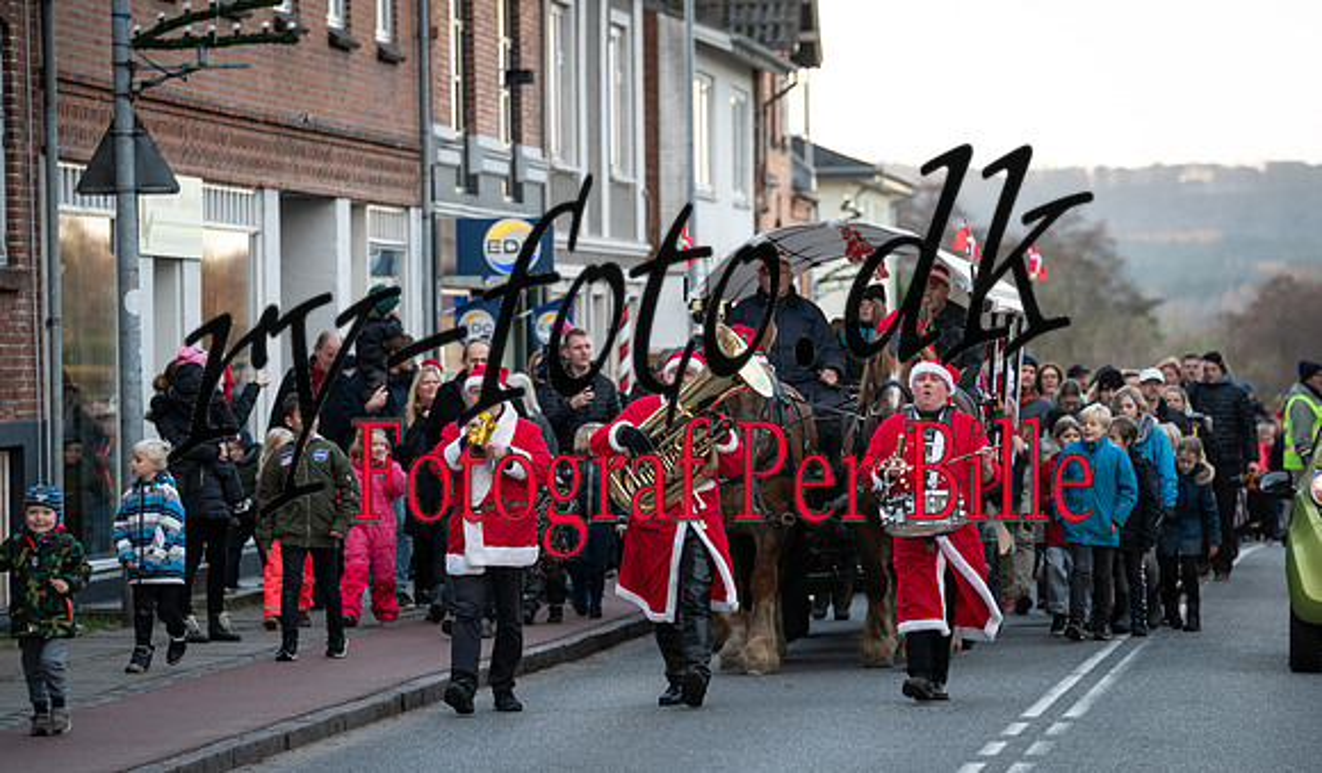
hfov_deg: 11.8
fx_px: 6389
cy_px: 441
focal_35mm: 181
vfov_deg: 6.9
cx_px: 661
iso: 640
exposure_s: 1/160
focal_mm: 174
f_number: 4
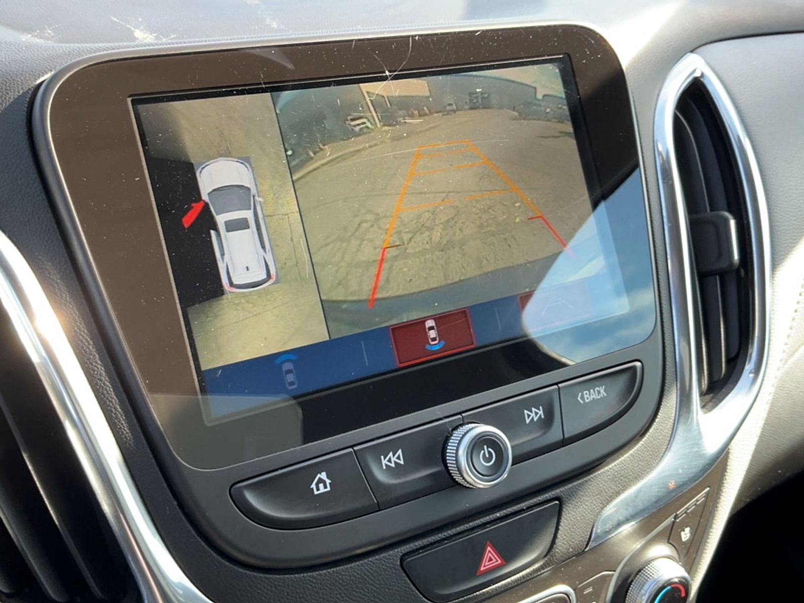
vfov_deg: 46.8
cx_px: 402
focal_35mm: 30
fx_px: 697
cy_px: 302
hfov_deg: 60.0
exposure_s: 1/60
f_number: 1.8
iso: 16
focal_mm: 3
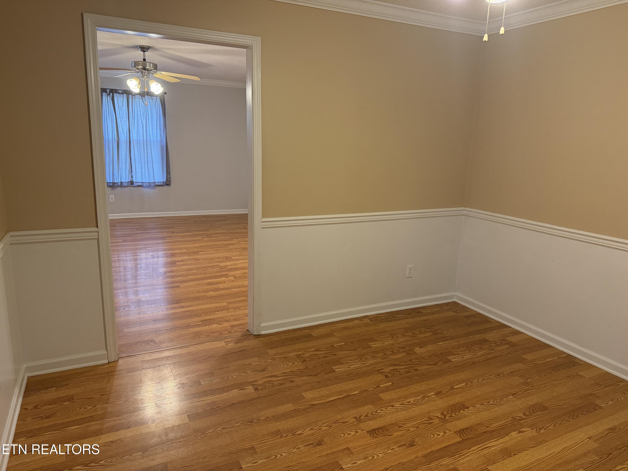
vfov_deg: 56.8
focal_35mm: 24
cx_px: 314
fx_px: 435
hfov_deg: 71.6
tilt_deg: -12.4
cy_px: 236
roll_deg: -1.8
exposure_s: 1/120
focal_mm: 6.76
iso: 320
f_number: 1.78
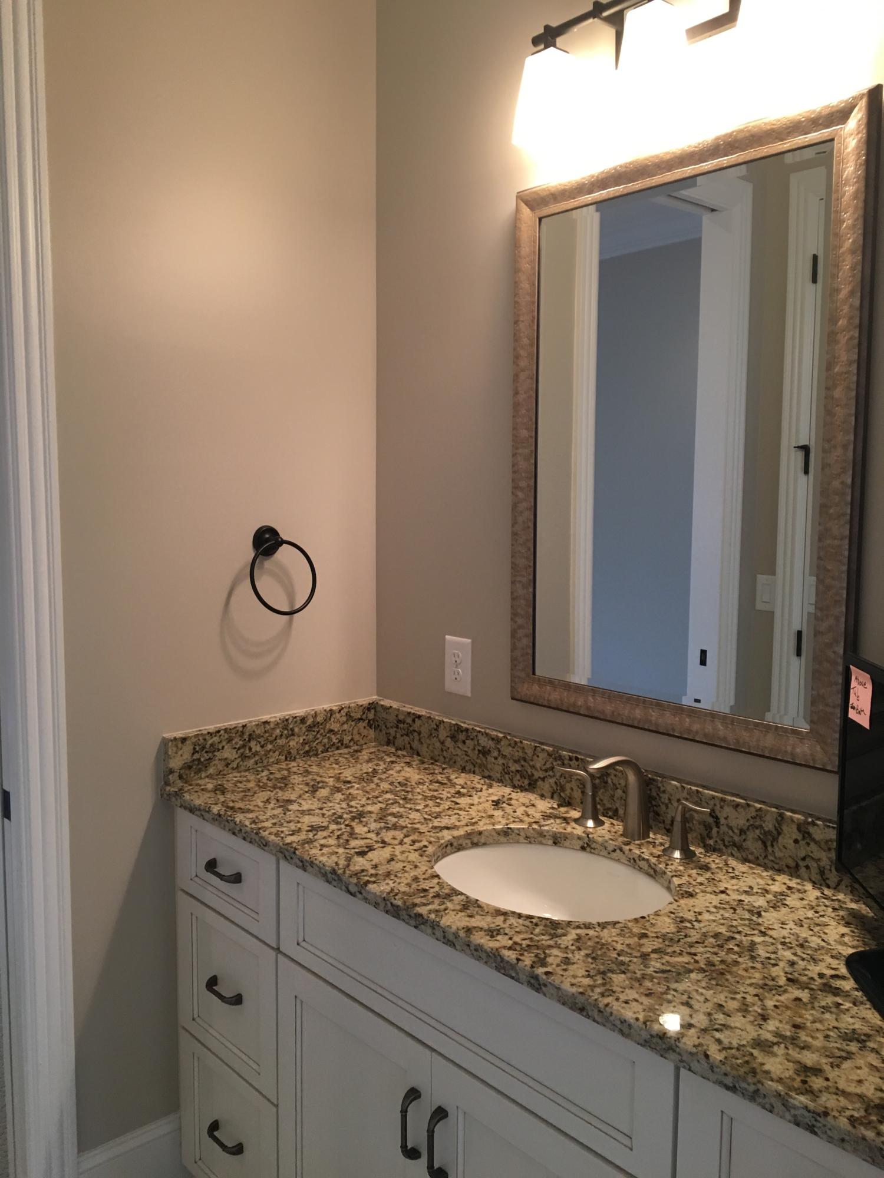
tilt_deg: -4.7
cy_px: 589
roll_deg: -1.1
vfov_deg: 61.7
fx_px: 987
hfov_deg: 48.2
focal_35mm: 29
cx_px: 442
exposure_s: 1/30
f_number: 2.2
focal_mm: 4.15
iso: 100
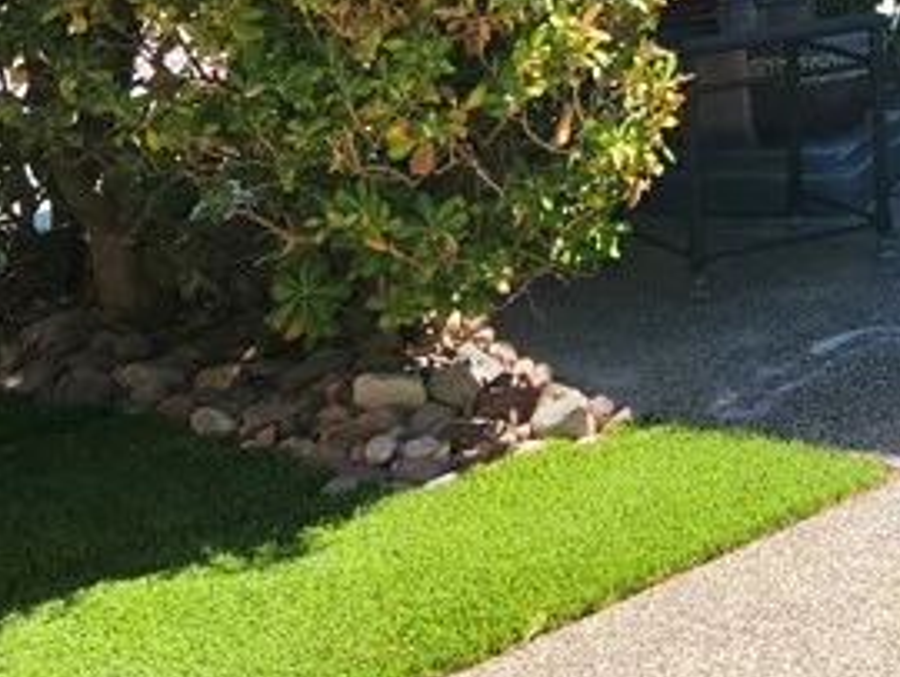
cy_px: -520
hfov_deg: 16.9
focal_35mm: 106
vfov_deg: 12.8
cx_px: 1330
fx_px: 2758
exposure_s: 1/455
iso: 25
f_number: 2
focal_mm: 5.9
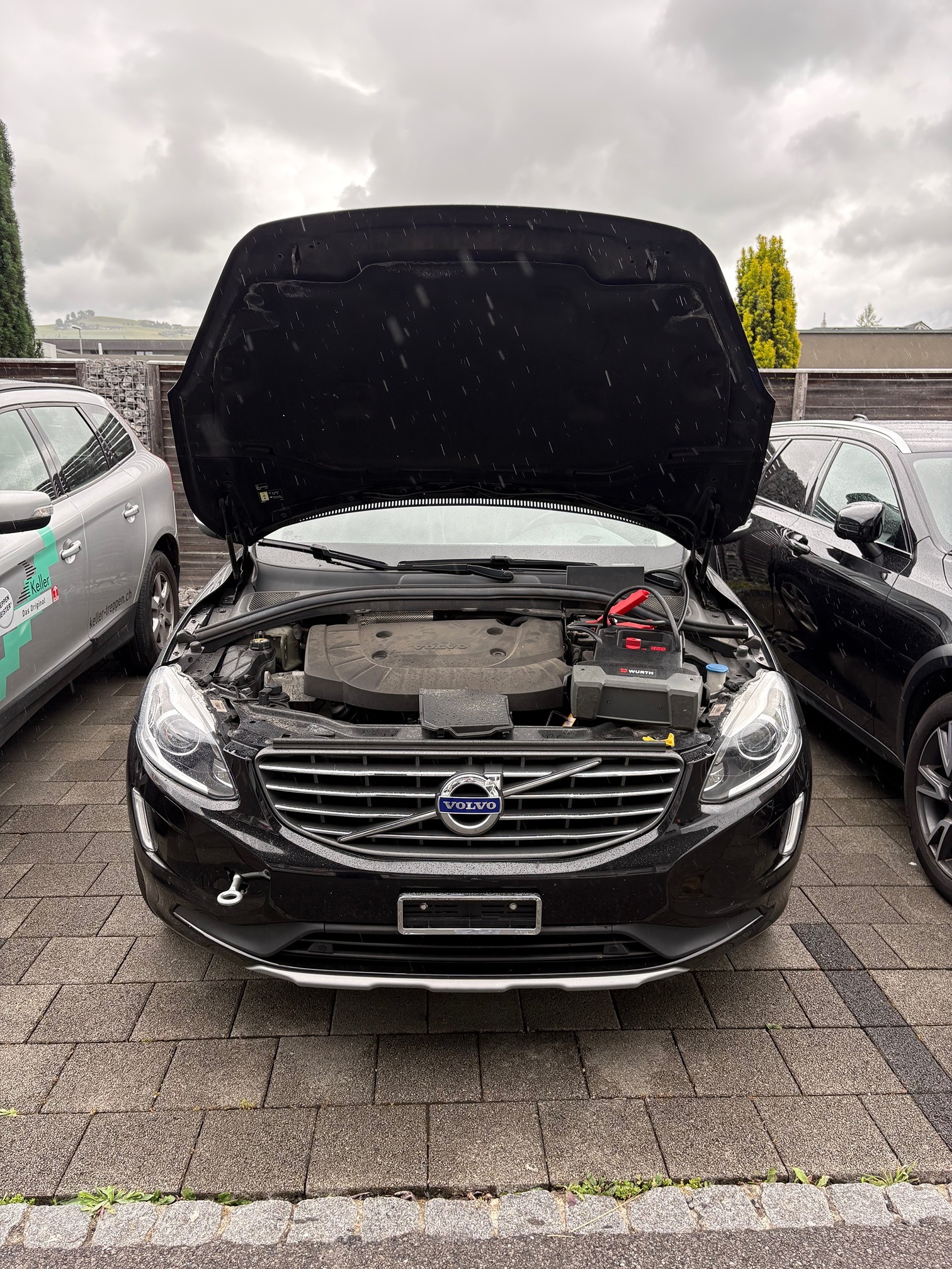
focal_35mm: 26
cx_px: 476
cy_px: 634
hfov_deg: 53.1
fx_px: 953
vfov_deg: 67.3
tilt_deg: -11.3
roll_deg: -0.6
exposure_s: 1/346
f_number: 1.6
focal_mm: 5.96
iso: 50
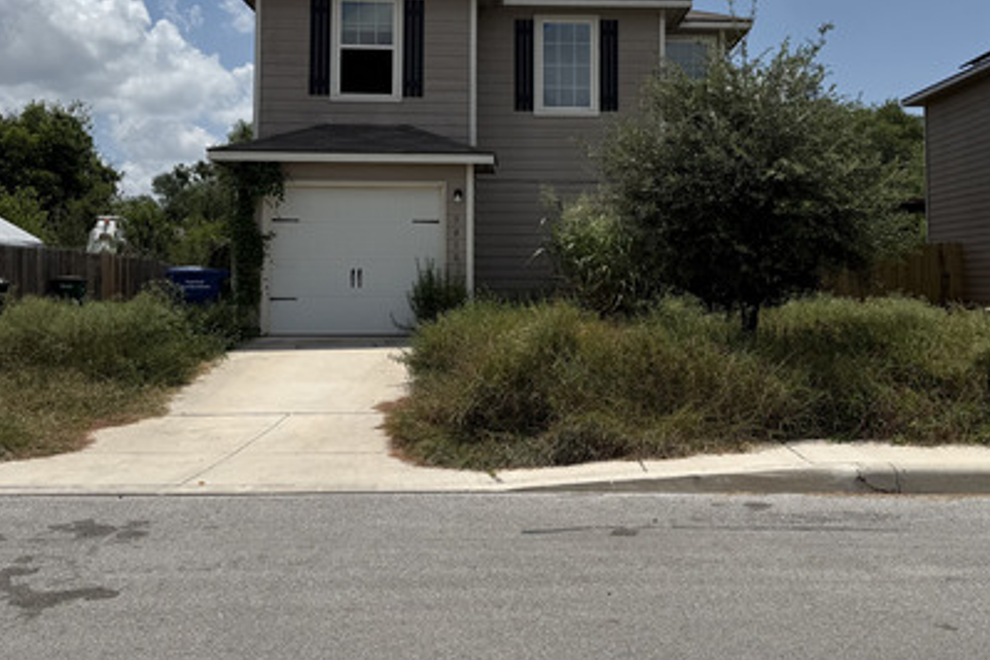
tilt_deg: +3.8
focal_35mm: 40
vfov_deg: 33.0
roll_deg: +0.1
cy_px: 198
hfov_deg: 48.3
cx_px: 573
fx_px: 1100
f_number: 1.78
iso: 80
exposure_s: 1/10309
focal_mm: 6.76
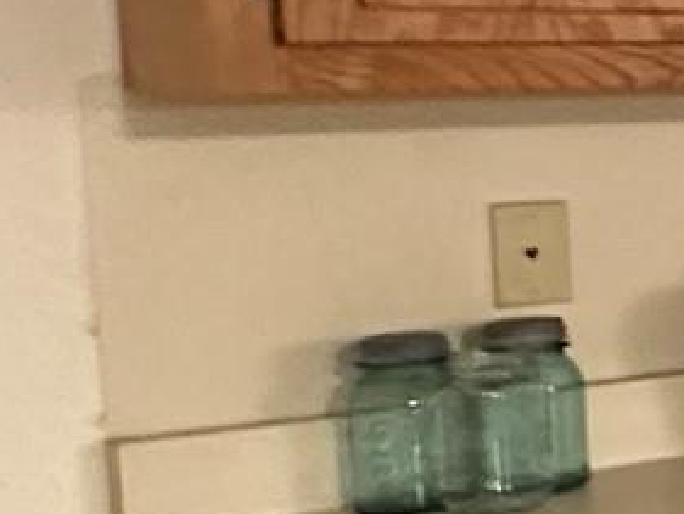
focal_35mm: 102
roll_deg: +0.1
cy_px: 180
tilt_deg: -4.8
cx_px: 2118
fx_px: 2016
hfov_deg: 11.0
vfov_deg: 14.5
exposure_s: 1/40
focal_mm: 2.22
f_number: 2.2
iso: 800
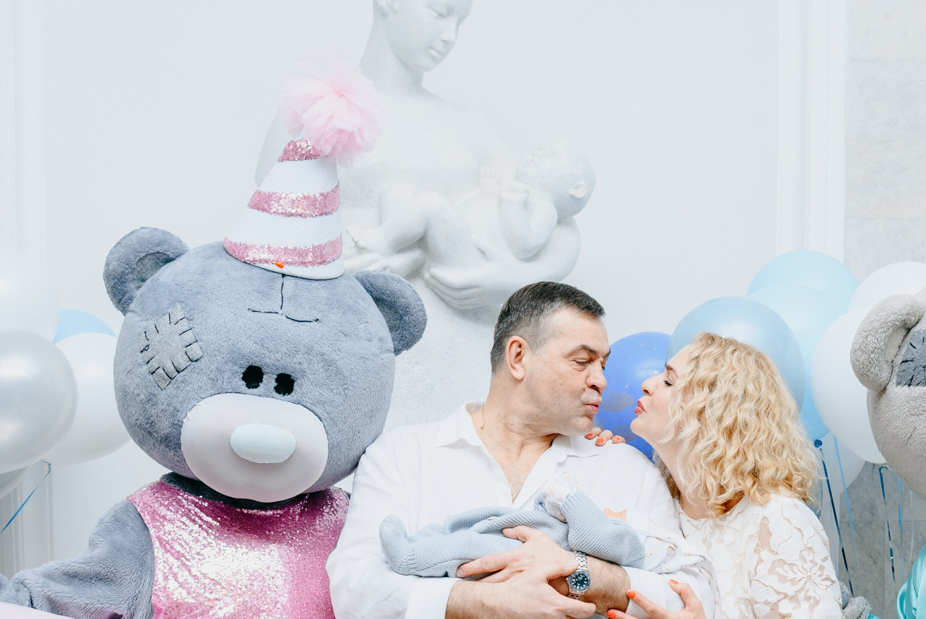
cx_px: 586
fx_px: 1545
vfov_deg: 22.3
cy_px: 501
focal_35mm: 60
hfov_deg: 33.2
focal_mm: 30
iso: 320
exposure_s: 1/160
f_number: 4
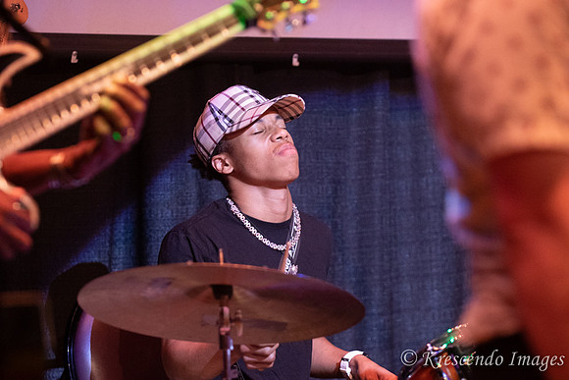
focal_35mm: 180
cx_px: 284
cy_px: 190
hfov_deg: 11.4
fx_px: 2846
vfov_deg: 7.6
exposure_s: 1/200
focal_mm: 120
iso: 3200
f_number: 2.8
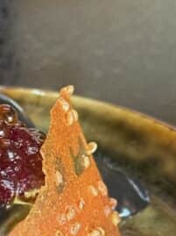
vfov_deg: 10.8
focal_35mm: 183
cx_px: -28
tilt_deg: -33.4
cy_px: 182
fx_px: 1244
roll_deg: -1.4
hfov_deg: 8.0
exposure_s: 1/33
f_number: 1.78
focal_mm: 6.76
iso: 320
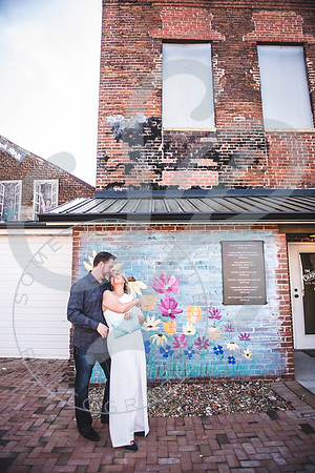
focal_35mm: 24
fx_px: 315
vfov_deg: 73.7
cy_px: 236
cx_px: 158
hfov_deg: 53.1
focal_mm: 24
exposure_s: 1/400
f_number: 2.8
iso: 100
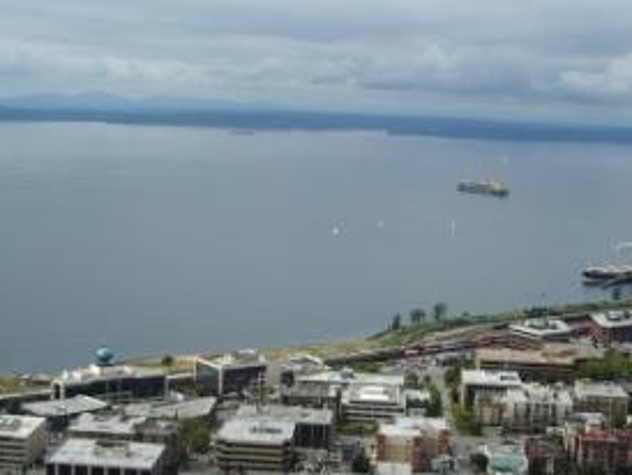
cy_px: 219
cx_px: 291
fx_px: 1224
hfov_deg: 28.9
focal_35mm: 67
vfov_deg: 22.0
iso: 50
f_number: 4.6
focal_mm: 6.8
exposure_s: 1/400
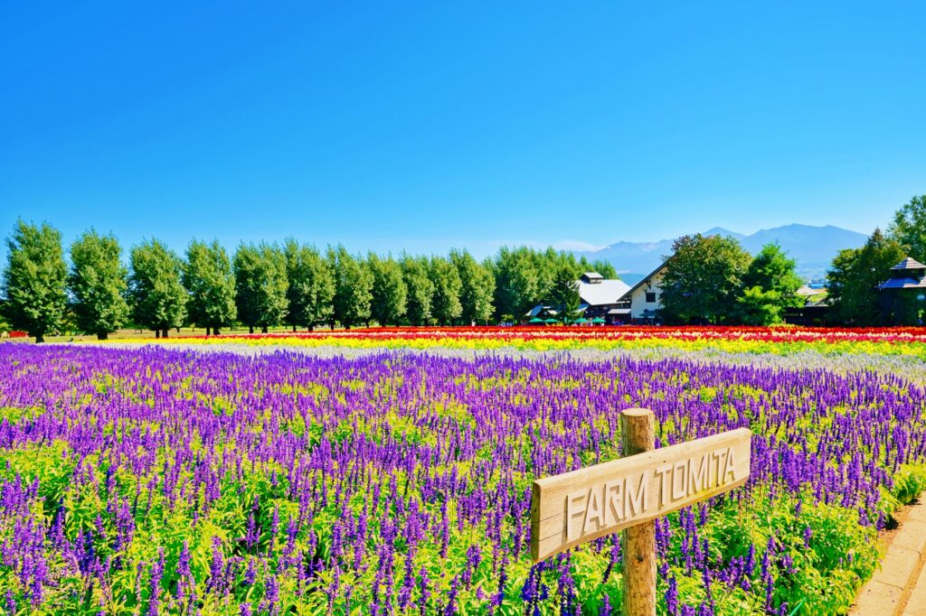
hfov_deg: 84.0
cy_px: 308
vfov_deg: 61.9
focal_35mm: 20
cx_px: 463
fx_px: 514
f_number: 10
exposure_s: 1/160
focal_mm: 20
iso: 100
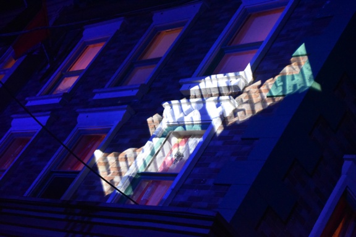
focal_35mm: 82
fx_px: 816
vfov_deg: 16.6
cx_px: 178
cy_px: 118
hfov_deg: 24.6
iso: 5000
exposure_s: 1/60
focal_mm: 55
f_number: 5.6
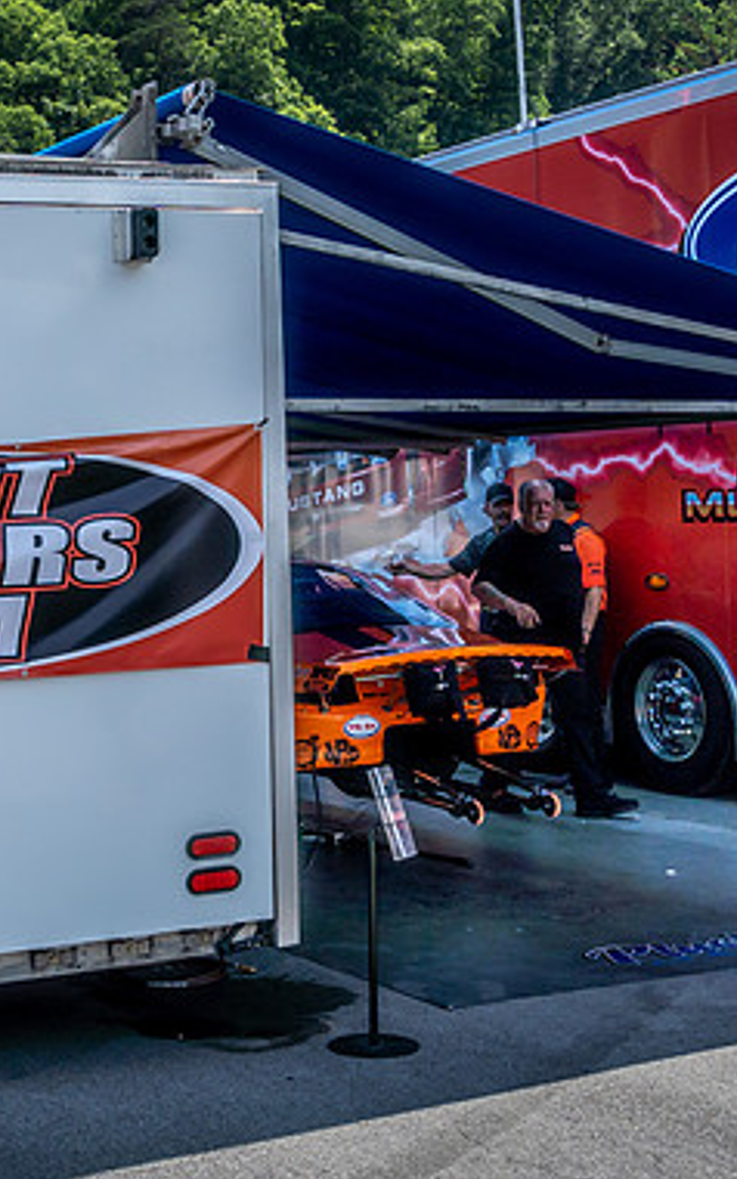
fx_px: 2122
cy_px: 554
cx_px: 60
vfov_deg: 31.1
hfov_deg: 19.3
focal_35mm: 66
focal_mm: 18
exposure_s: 1/2500
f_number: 4
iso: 100
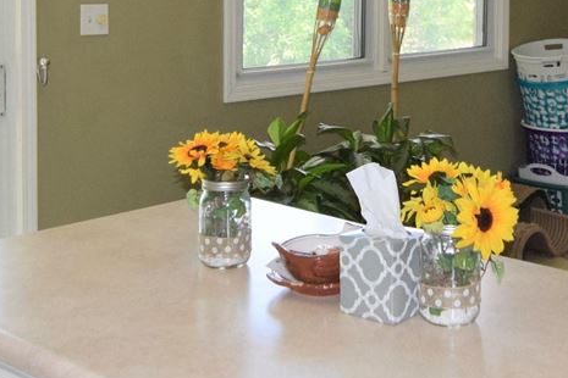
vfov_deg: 20.0
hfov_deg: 30.2
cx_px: 403
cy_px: 8
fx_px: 1041
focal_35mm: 66
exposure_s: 1/125
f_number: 5.6
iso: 800
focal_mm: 10
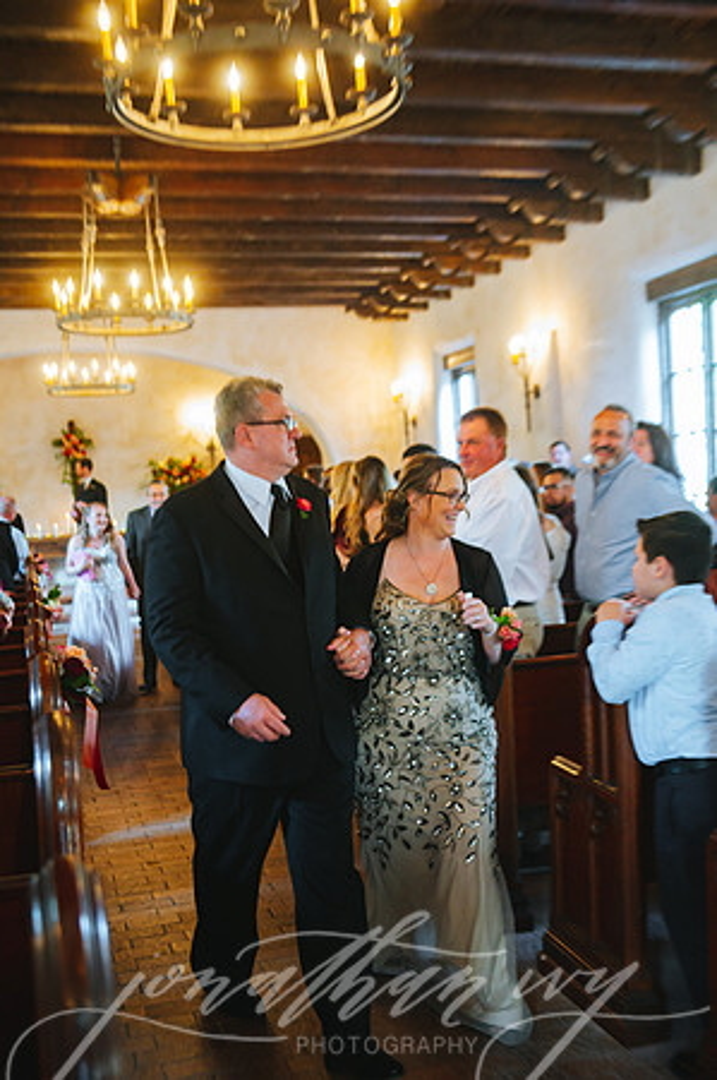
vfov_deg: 50.7
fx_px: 1138
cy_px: 540
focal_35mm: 38
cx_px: 358
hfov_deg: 35.0
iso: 4000
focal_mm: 38
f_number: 2.8
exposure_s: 1/100
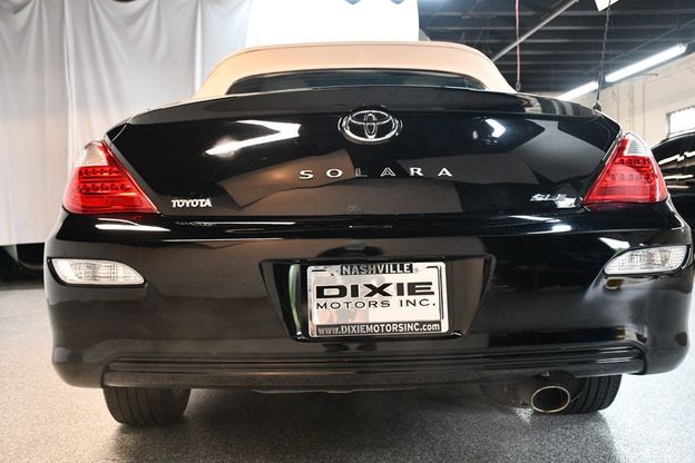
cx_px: 355
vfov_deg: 33.4
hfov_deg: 48.5
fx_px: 772
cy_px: 236
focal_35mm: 40
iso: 3200
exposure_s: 1/100
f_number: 3.8
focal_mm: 26
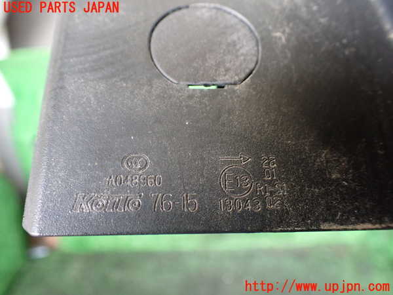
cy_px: 148
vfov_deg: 46.8
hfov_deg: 60.0
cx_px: 196
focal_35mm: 30
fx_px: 341
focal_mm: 5.4
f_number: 2.3
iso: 800
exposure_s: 1/125
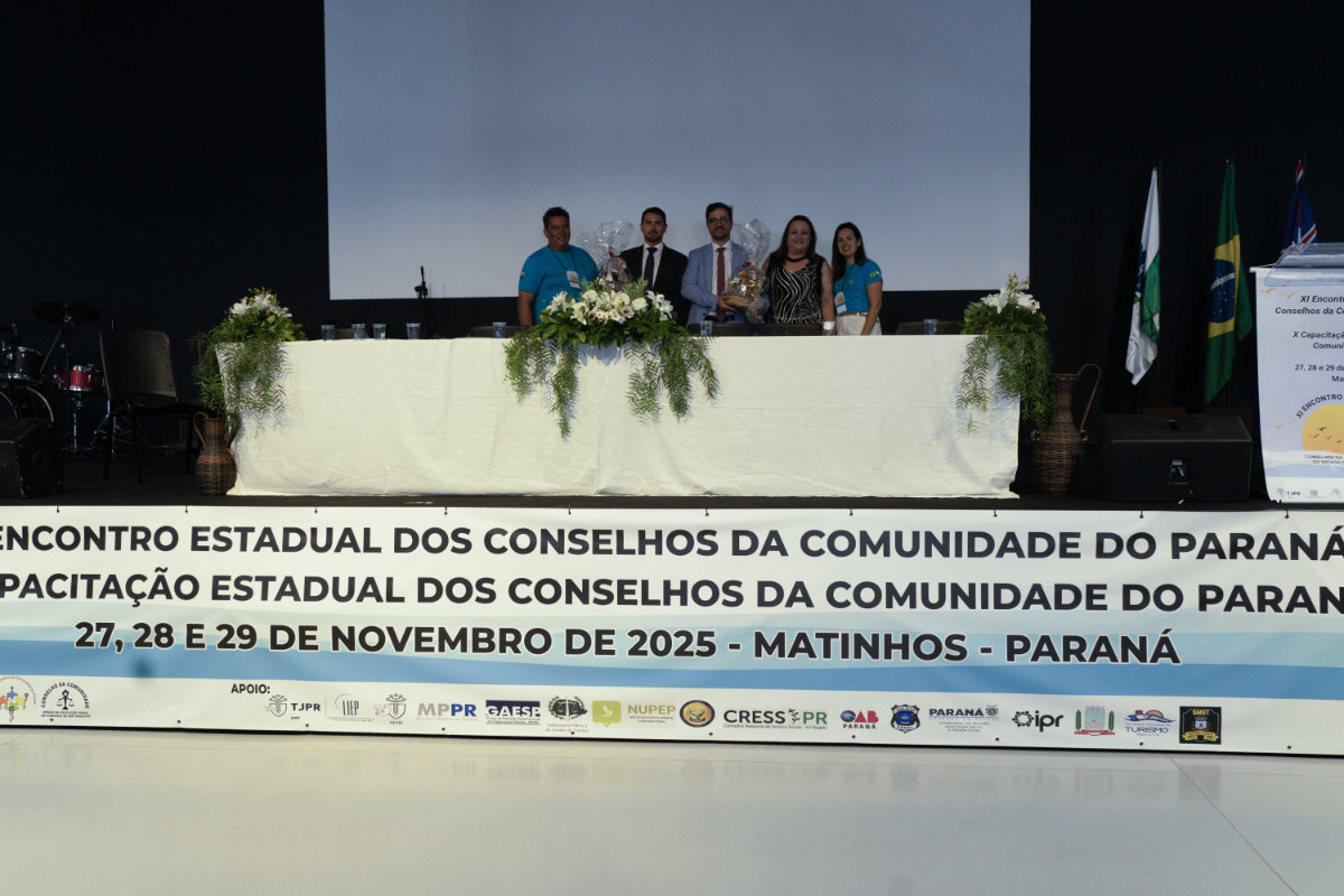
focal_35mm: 35
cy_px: 448
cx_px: 672
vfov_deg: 37.9
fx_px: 1307
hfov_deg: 54.4
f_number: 4
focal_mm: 35
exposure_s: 1/100
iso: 2500
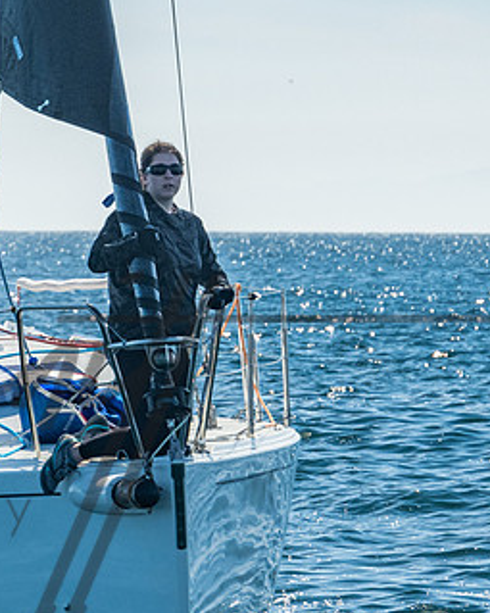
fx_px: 11408
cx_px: 176
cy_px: 109
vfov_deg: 3.1
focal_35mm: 629
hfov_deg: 2.5
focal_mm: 200
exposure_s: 1/500
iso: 400
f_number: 10
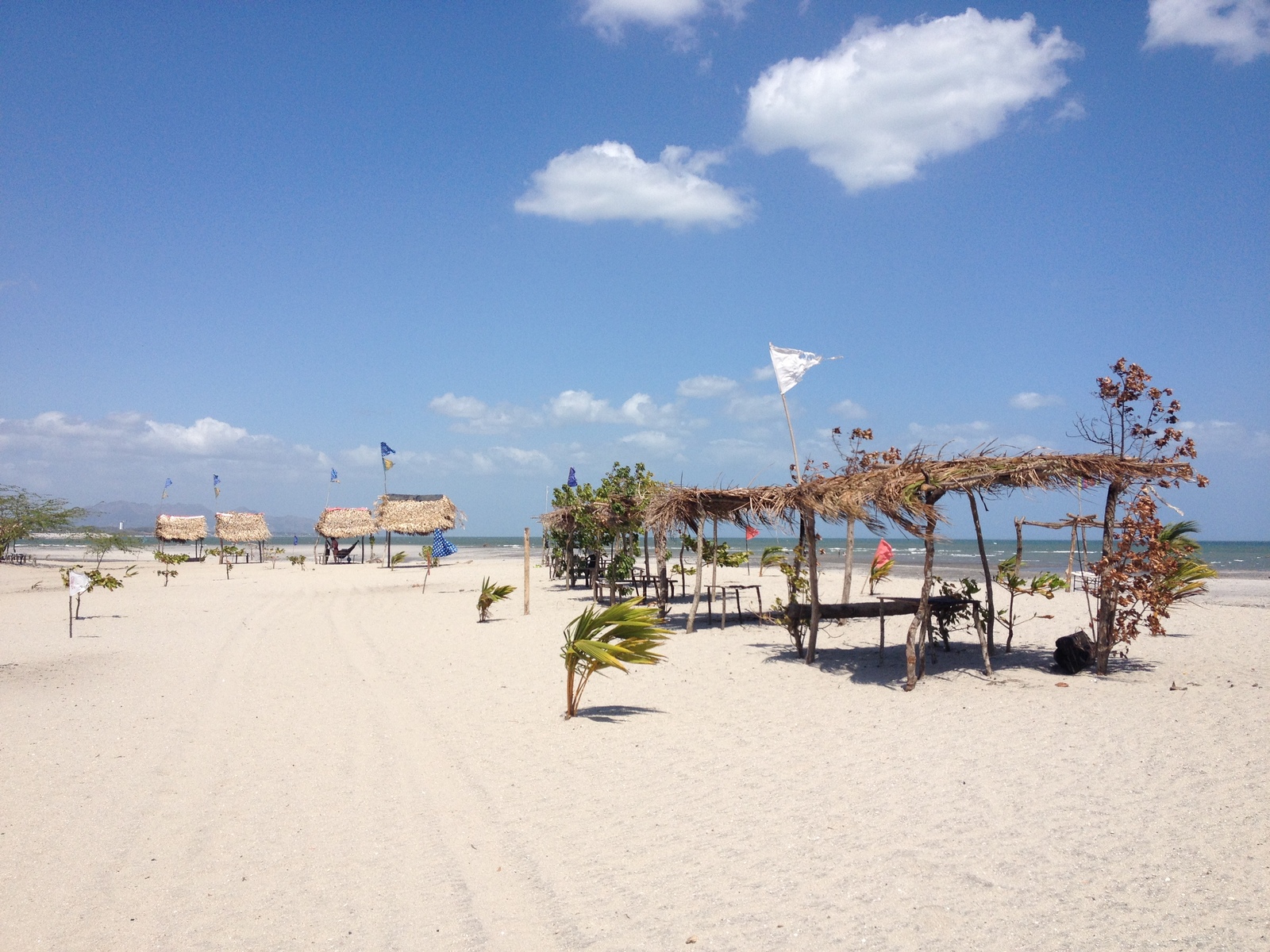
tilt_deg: -0.2
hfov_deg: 52.6
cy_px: 476
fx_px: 1284
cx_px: 635
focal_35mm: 35
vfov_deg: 40.7
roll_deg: -0.1
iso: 50
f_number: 2.4
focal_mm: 4.28
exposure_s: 1/3067
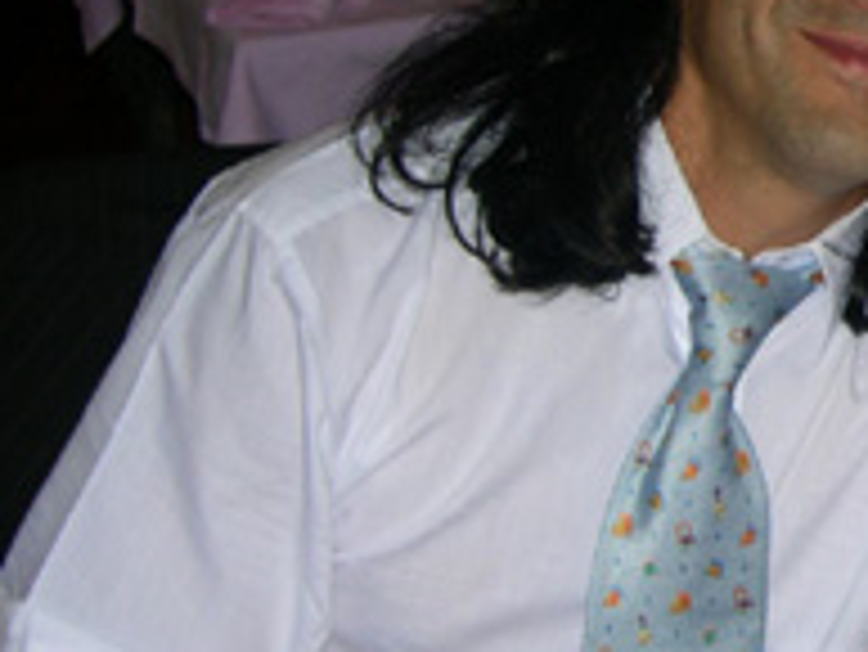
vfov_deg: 12.5
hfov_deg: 16.0
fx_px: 2961
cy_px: 121
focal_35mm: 118
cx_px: 1039
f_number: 2.8
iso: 100
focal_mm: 8
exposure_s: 1/60
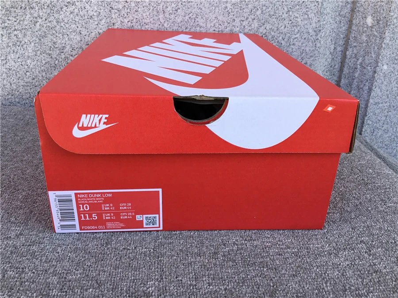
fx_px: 356
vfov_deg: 45.4
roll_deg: -2.2
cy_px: 149
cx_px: 199
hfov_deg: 58.4
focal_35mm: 31
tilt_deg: -24.4
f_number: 2.4
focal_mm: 3.3
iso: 25
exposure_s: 1/169
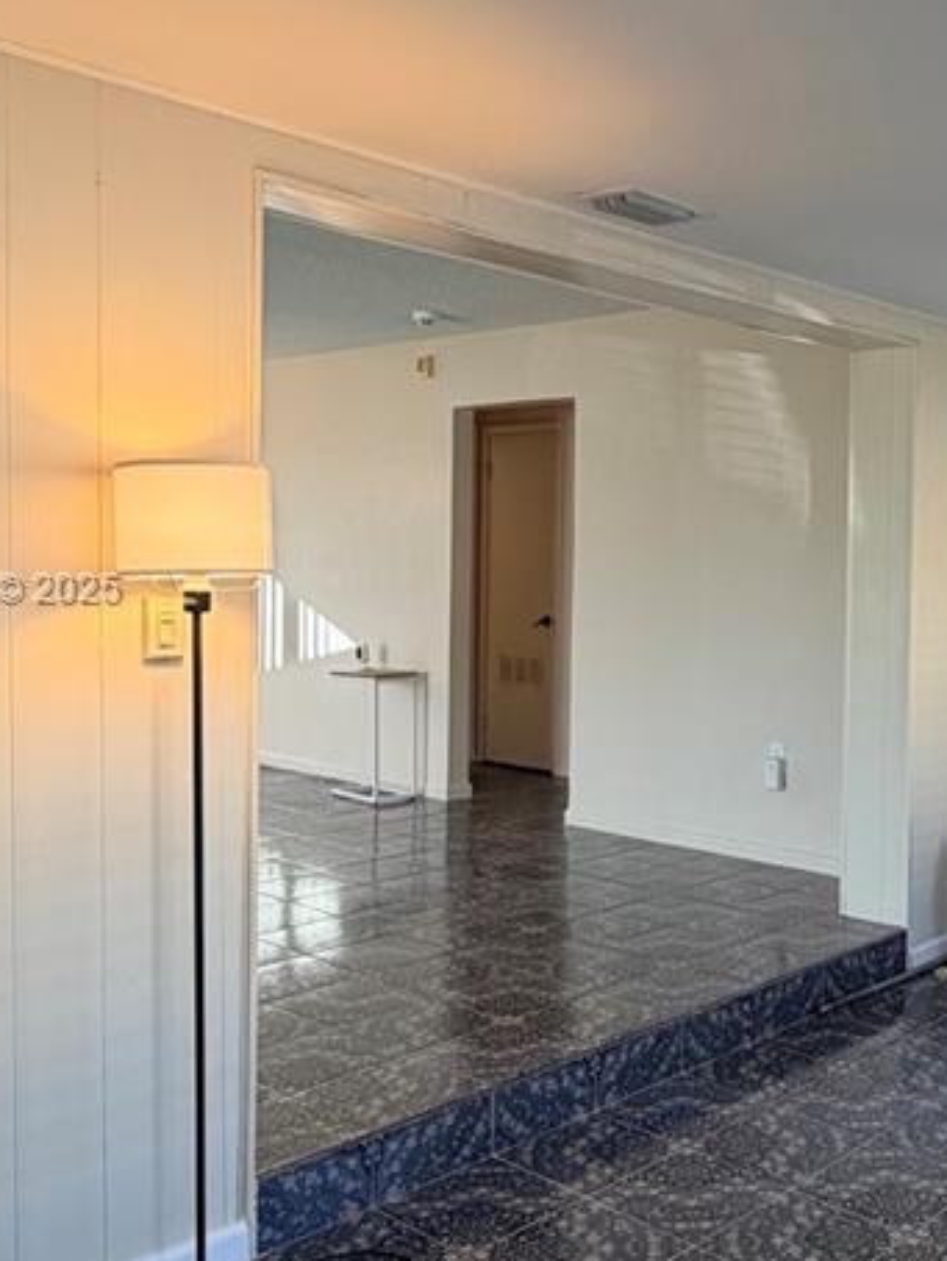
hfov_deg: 36.3
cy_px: 592
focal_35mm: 37
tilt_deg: -0.7
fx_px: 1348
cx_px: 855
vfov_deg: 50.1
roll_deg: -1.3
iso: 160
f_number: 2.2
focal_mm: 2.22
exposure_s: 1/120
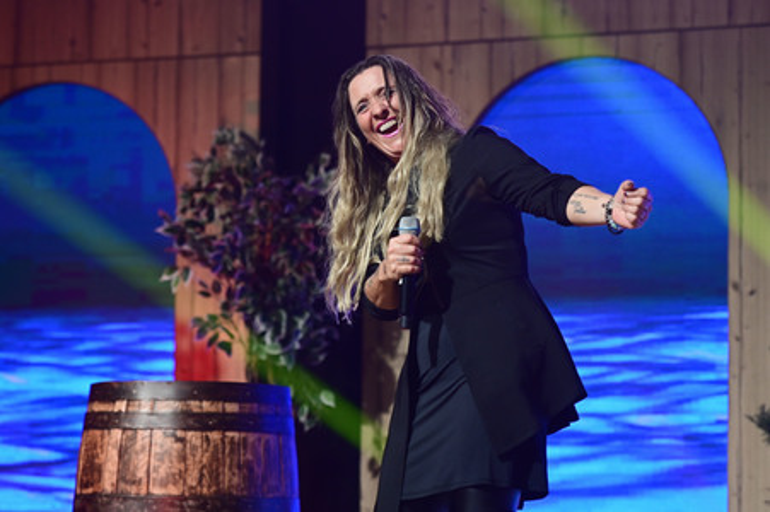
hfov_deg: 16.4
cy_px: 256
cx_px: 385
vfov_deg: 11.0
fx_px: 2672
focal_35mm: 125
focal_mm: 125
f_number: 2.8
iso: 1250
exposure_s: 1/250
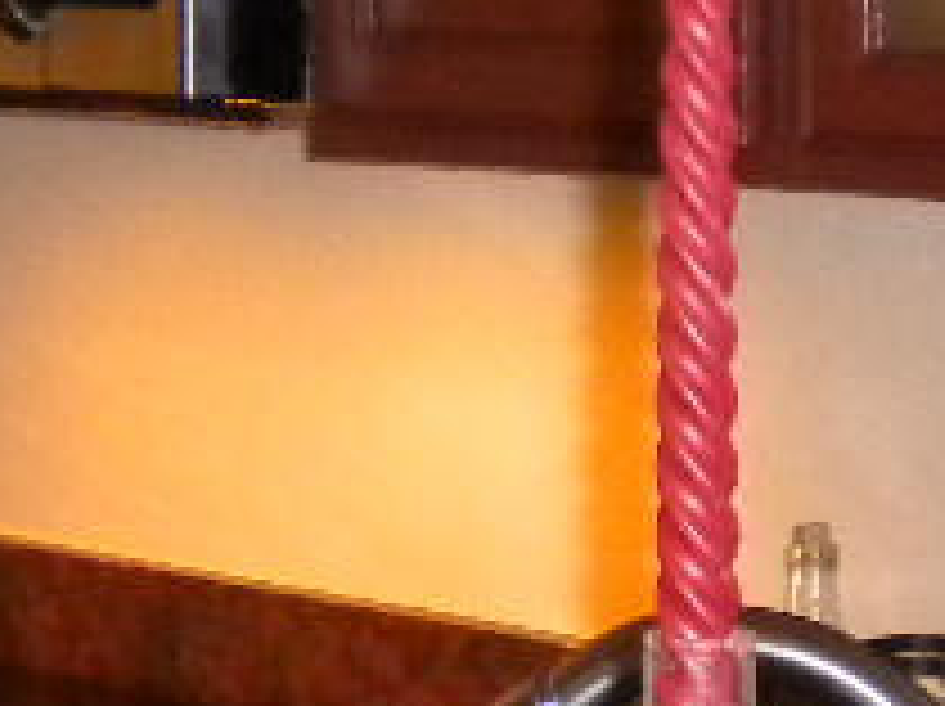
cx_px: 567
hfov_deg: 11.6
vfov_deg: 8.7
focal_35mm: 171
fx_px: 4663
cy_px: 414
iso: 400
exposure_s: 1/30
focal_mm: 6.3
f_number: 3.1
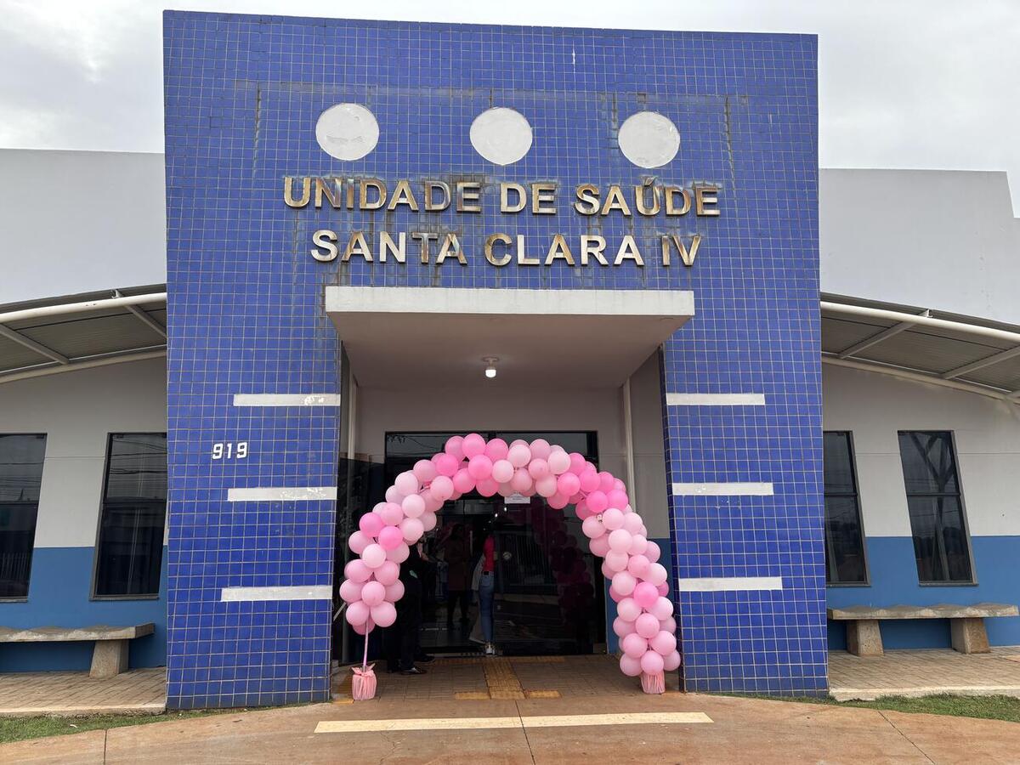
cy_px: 382
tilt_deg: +11.9
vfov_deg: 53.1
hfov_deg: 67.3
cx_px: 510
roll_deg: +1.0
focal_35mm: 26
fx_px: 766
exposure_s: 1/732
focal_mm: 5.96
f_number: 1.6
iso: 50
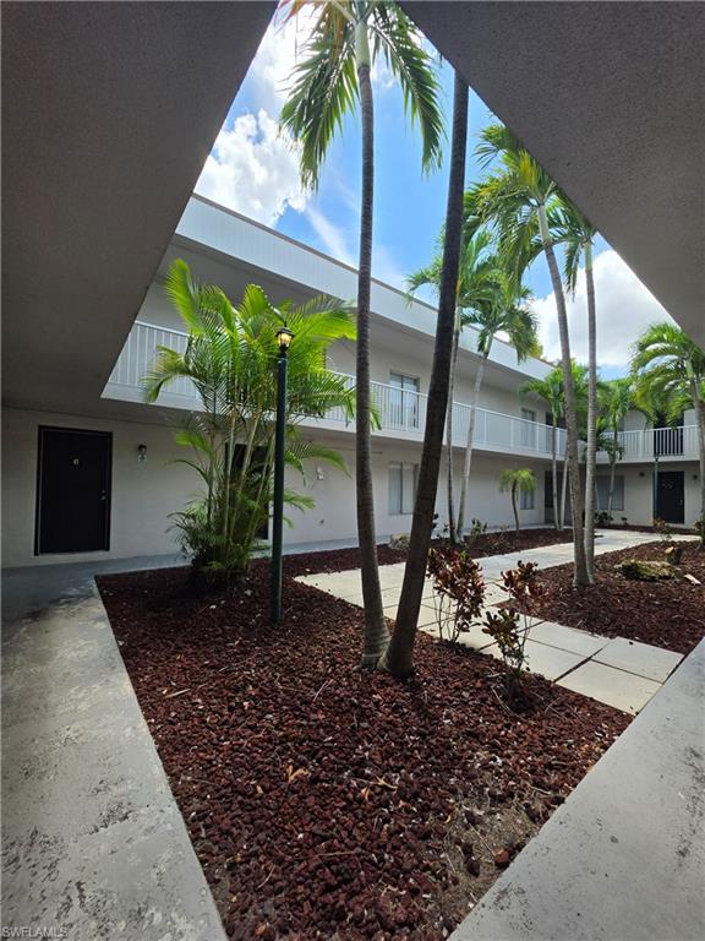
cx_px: 352
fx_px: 353
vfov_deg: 106.2
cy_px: 470
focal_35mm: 13
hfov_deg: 89.9
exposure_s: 1/1073
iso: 32
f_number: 1.9
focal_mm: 2.2
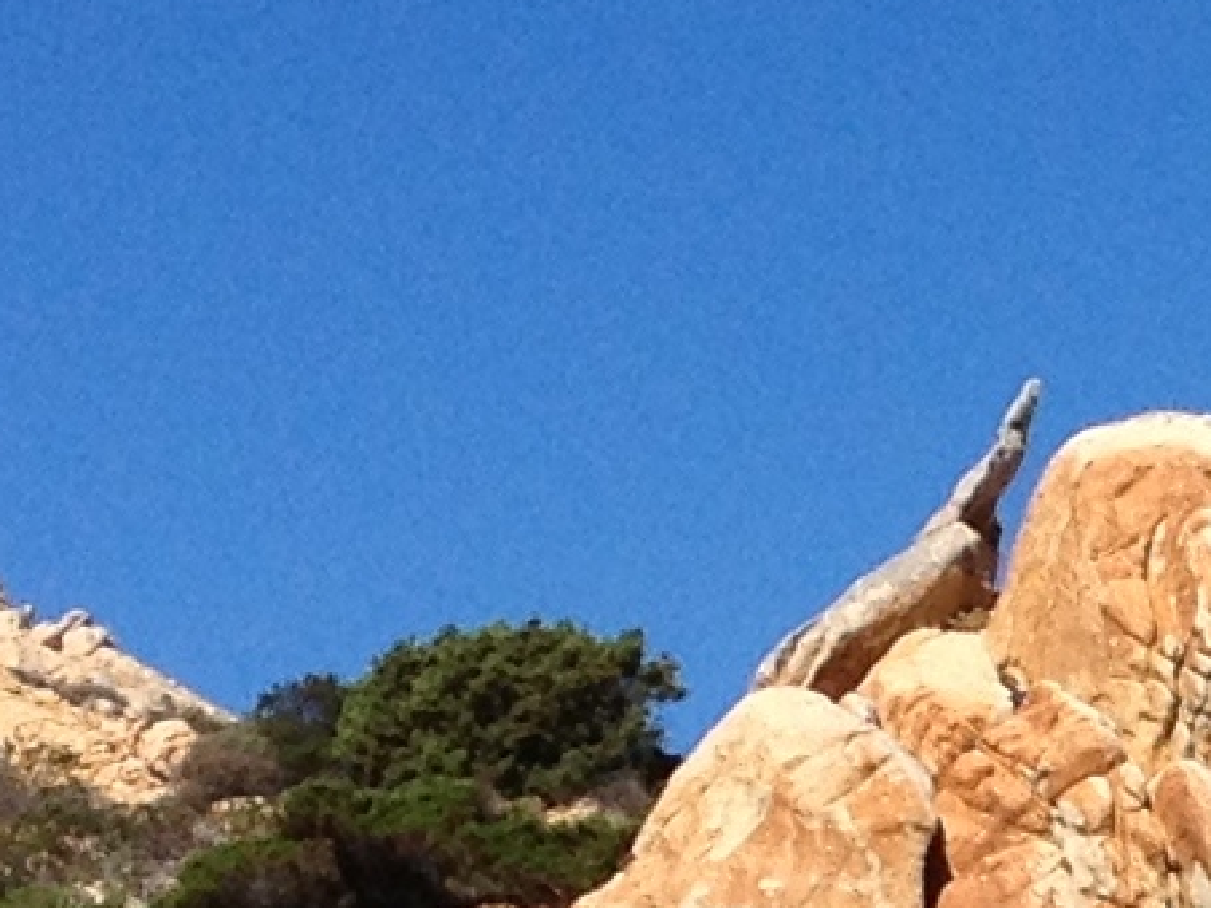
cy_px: 1738
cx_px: 2001
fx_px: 8851
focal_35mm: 253
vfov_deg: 5.8
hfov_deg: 7.6
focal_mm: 4.28
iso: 64
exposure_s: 1/2513
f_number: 2.4
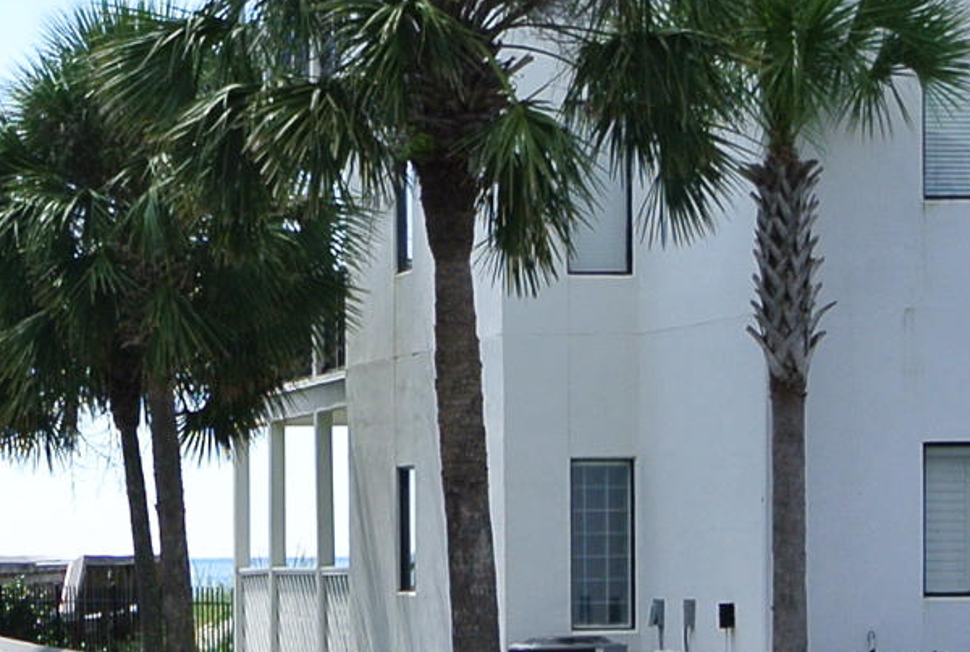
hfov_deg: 12.1
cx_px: 128
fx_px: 4564
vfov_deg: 8.1
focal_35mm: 169
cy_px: 696
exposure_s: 1/400
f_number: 5.6
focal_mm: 13
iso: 100
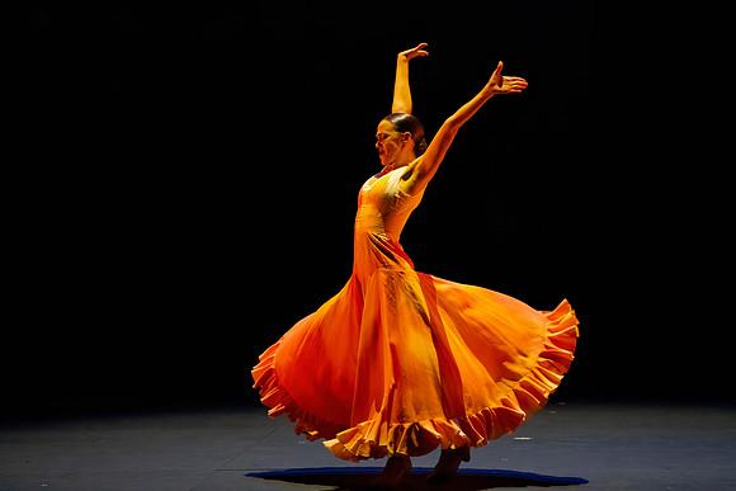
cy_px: 246
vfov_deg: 3.4
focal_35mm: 400
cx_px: 368
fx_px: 8179
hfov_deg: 5.2
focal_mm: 400
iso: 16000
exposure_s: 1/400
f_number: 7.1
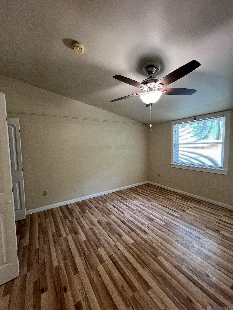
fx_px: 117
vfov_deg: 106.2
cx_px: 116
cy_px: 155
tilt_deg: -3.8
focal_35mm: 13
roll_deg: +1.5
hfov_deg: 89.9
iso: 250
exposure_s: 1/60
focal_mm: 1.57
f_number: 1.8
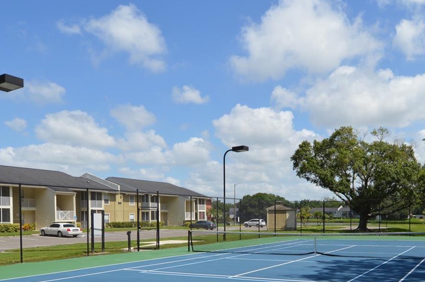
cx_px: 254
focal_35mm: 32
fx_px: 377
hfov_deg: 58.3
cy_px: 229
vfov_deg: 39.3
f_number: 8
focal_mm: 12
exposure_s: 1/250
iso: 100
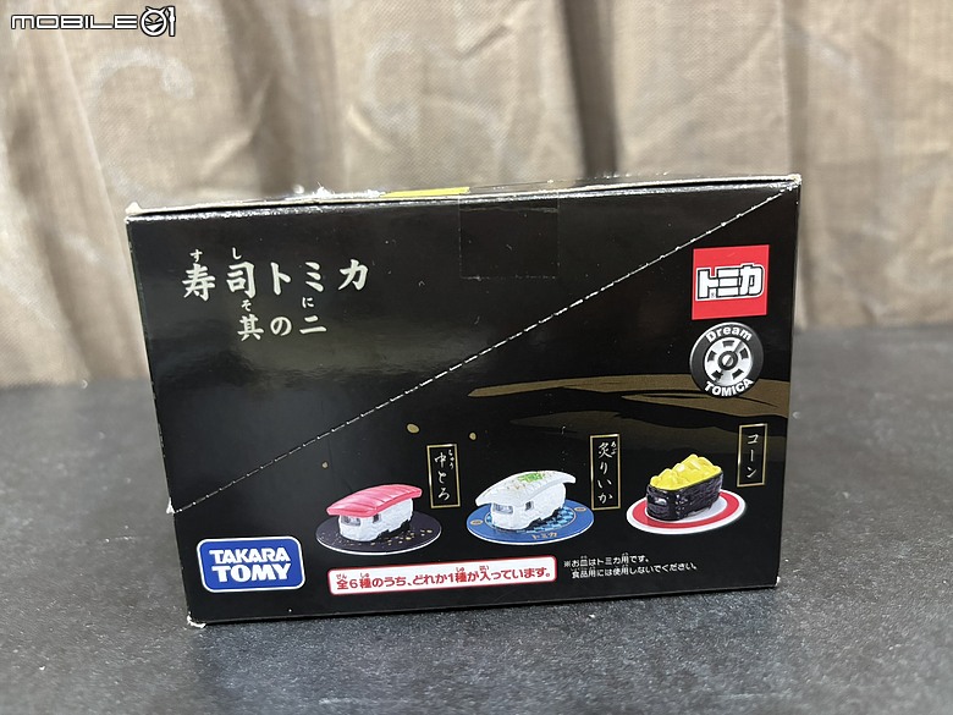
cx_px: 476
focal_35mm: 26
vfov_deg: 53.1
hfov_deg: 67.3
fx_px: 716
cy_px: 358
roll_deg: +3.1
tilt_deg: -13.3
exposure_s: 1/30
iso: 640
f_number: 1.6
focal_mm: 5.96
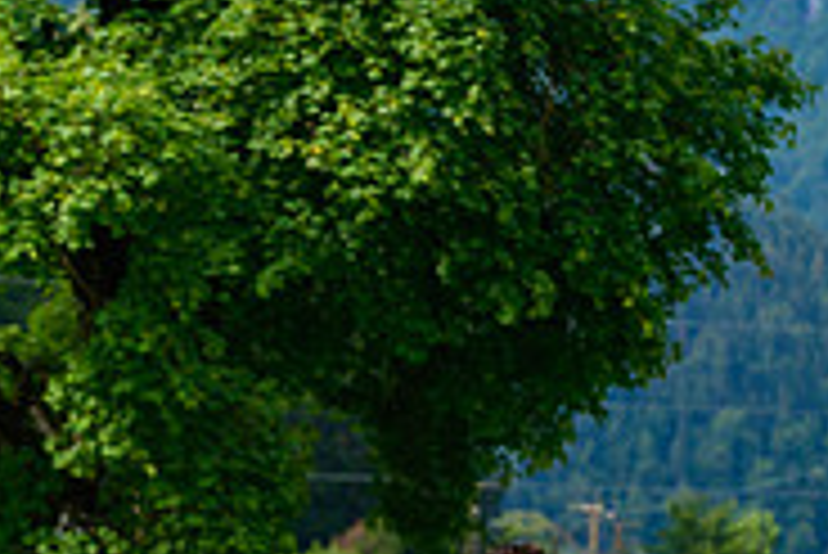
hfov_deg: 5.4
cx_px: 351
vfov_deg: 3.6
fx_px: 8701
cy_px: 595
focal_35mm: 378
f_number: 4
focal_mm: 120
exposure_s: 1/1000
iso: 125
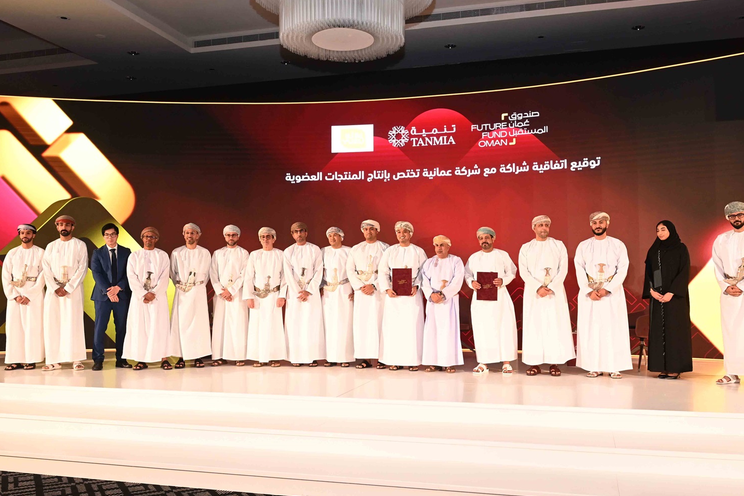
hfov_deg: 54.4
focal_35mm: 35
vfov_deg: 37.9
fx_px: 723
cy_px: 248
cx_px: 393
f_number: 8
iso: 5000
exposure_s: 1/125
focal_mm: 31
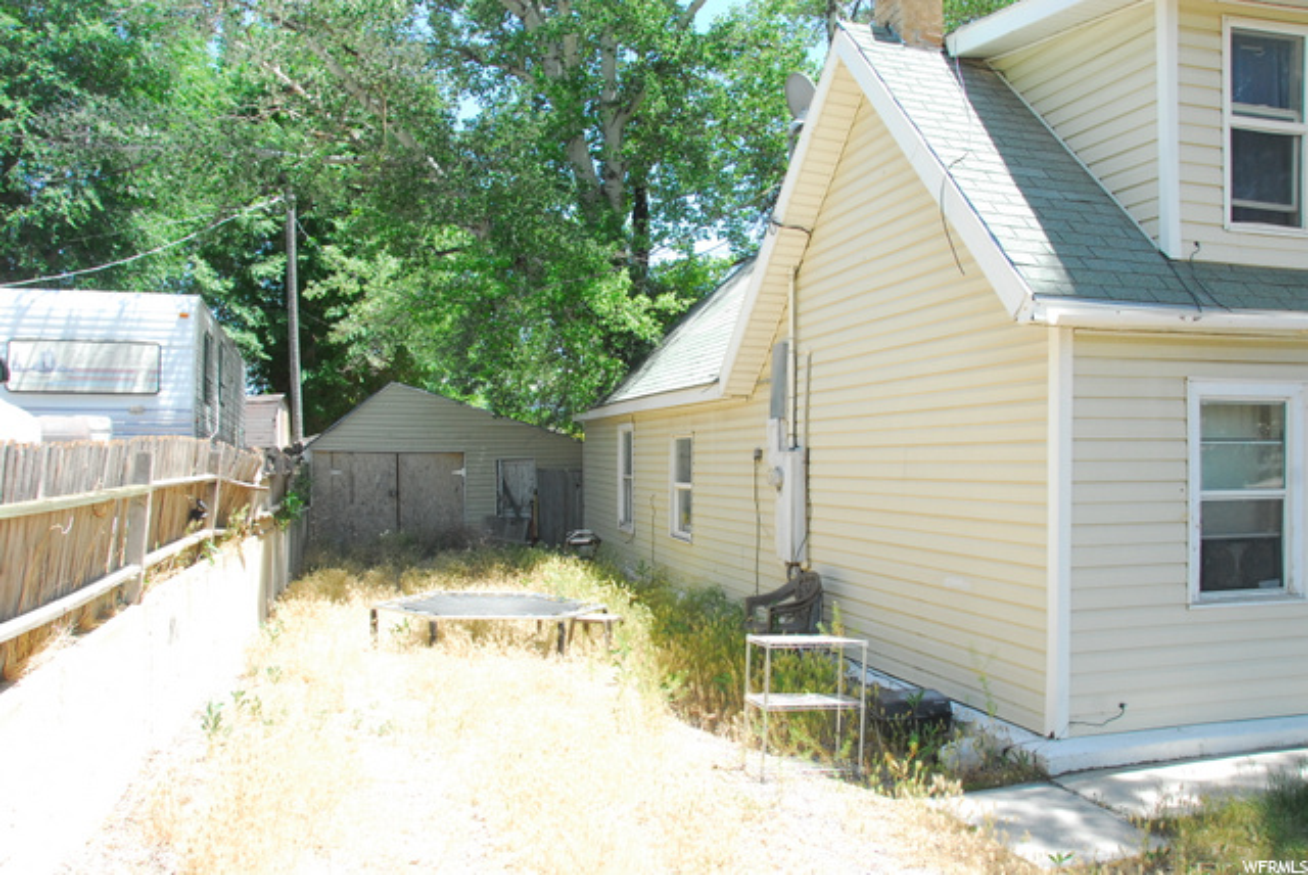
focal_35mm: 27
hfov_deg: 67.3
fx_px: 982
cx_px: 654
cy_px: 438
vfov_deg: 48.0
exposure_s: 1/320
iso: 800
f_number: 9
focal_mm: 18
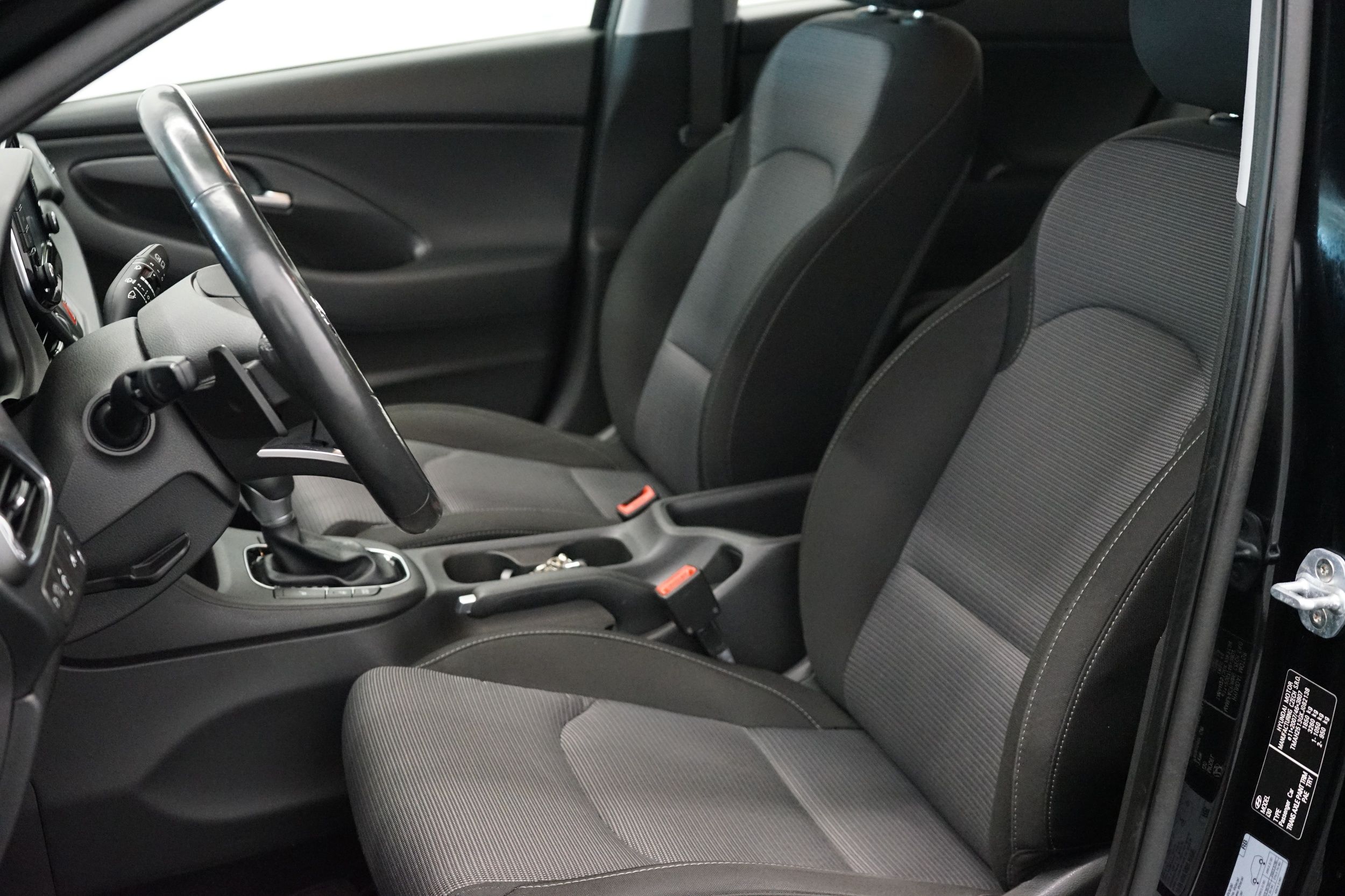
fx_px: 1607
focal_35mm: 43
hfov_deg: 45.4
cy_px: 448
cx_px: 672
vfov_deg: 31.2
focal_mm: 43
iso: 6400
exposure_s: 1/100
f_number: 4.5
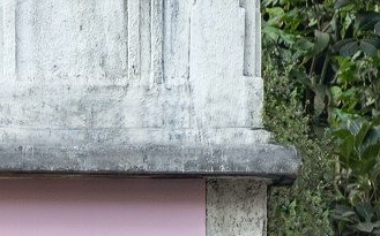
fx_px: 4056
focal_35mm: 392
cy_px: 679
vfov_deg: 3.3
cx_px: -80
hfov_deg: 5.3
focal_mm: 52.7
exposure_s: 1/125
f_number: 5.6
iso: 80
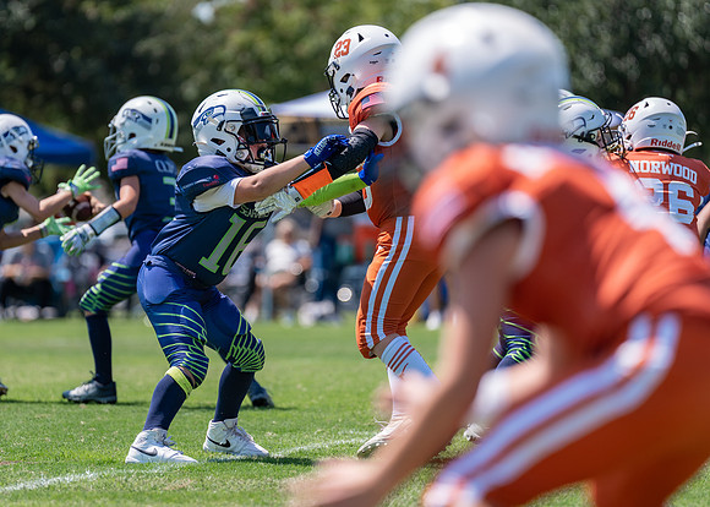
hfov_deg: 7.7
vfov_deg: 5.5
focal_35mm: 262
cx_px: 269
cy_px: 238
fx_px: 5290
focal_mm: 200
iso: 100
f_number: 3.2
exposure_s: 1/1250
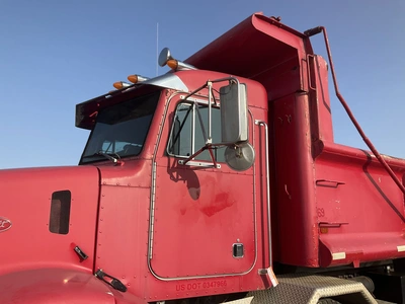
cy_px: 152
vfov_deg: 48.2
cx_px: 202
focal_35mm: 29
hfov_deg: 61.7
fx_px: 339
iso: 25
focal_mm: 3
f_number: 1.8
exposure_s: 1/1342
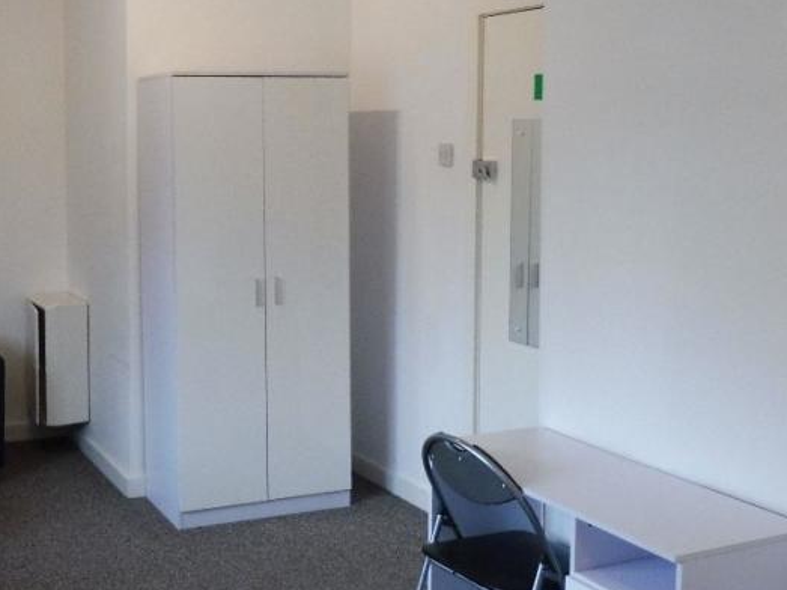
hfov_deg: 39.5
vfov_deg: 30.7
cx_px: 214
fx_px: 1068
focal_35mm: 47
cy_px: 209
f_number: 3.3
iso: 250
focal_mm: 4.3
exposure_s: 1/60
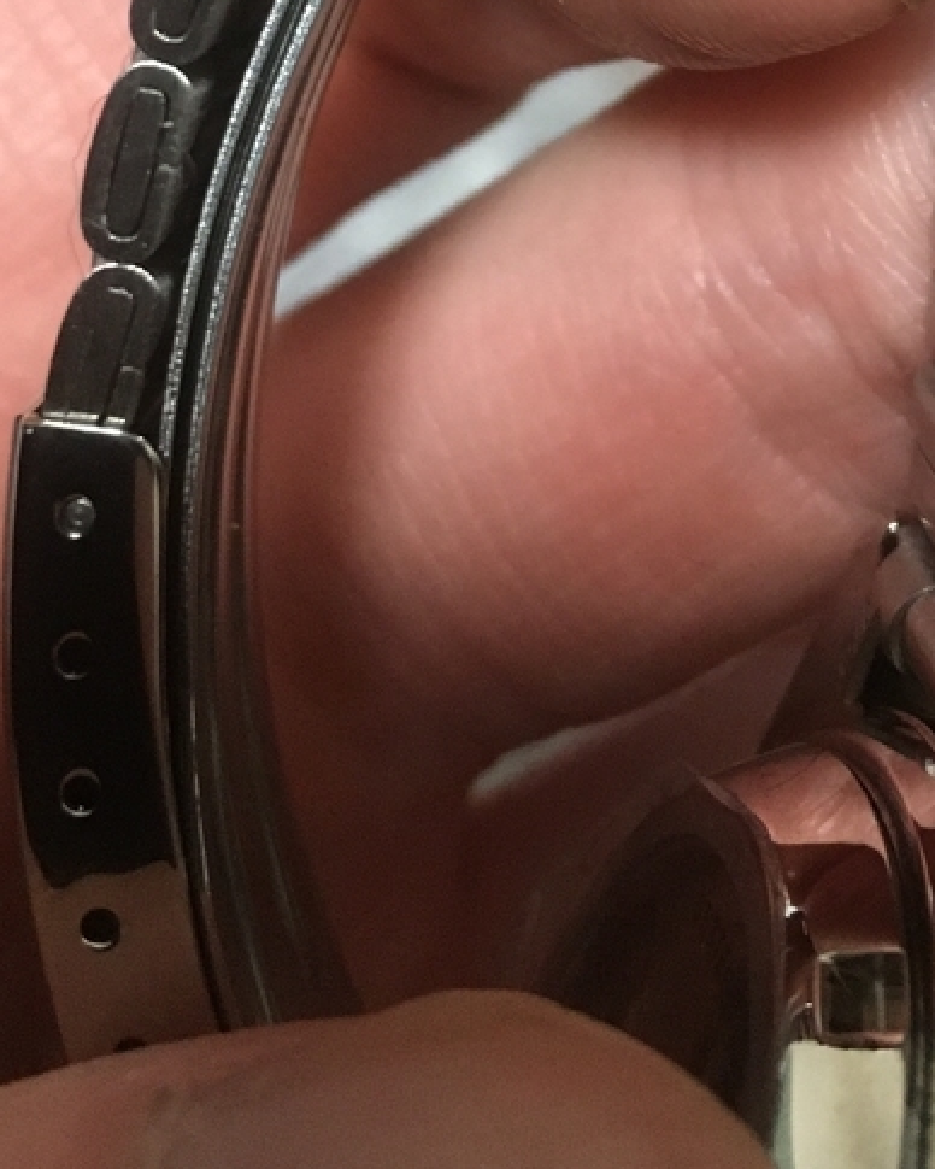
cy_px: -157
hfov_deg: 21.7
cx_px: 660
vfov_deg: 25.0
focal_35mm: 70
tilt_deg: -75.4
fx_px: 2421
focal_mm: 4.15
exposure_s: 1/20
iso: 200
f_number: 2.2
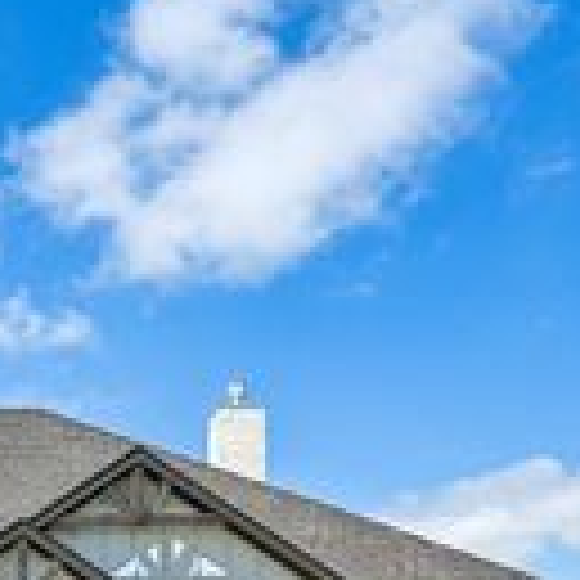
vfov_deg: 24.6
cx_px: -76
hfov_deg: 24.2
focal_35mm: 66
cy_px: 614
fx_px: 1251
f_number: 8
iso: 400
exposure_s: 1/1250
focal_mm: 20
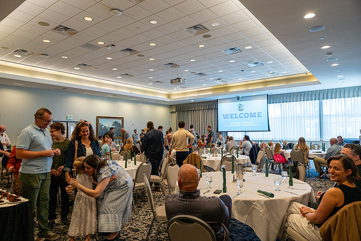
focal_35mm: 24
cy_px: 120
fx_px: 241
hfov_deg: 73.7
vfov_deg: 53.2
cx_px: 180
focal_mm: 24
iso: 640
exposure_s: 1/100
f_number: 5.6
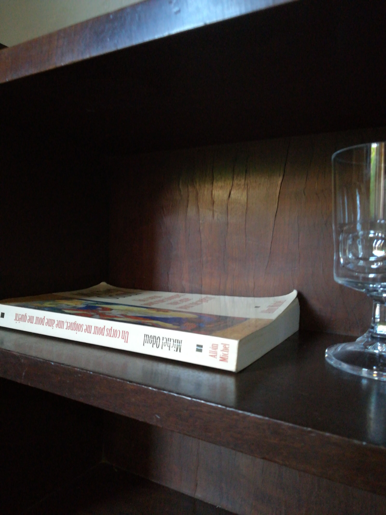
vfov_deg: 67.3
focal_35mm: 26
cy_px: 258
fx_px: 387
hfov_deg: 53.1
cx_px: 193
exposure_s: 1/20
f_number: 2.2
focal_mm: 3.83
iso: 640
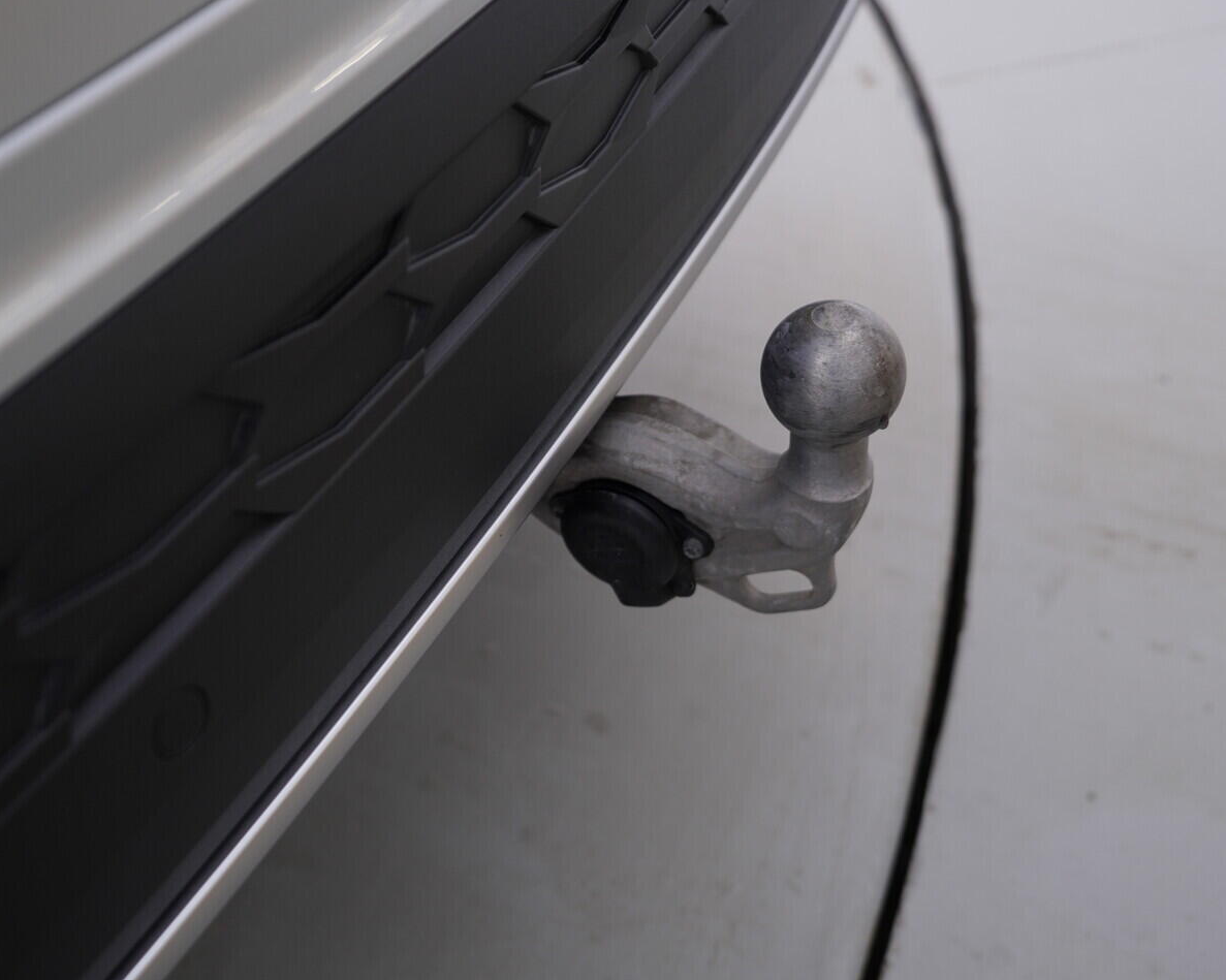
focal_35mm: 41
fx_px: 1487
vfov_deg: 36.5
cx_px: 673
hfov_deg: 44.7
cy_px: 485
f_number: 3.2
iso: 125
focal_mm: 24
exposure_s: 1/60
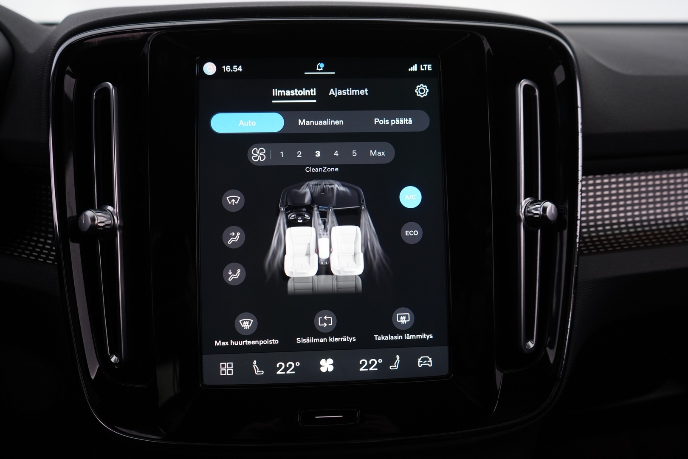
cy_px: 230
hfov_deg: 65.5
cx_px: 344
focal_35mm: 28
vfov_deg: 46.4
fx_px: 535
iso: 2000
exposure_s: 1/40
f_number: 4.5
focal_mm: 28
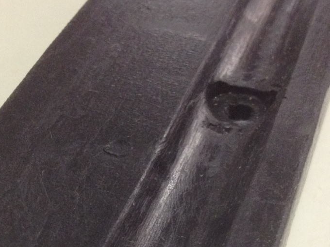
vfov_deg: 17.1
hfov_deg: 23.3
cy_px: 257
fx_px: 801
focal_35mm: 84
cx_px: 144
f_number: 2.4
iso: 250
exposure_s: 1/20
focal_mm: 4.28
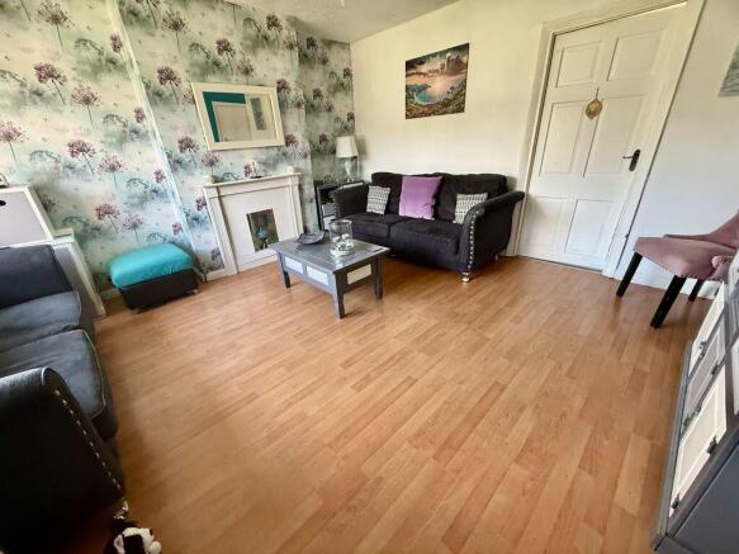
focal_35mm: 14
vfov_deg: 85.7
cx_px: 370
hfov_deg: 102.1
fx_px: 299
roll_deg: +3.2
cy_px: 277
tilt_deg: -24.8
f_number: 2.2
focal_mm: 2.22
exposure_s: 1/88
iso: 320
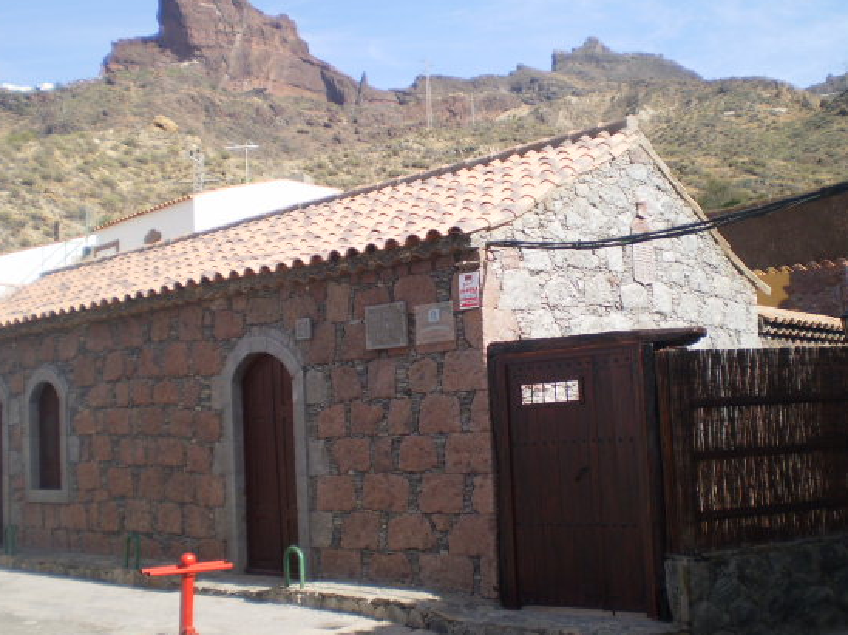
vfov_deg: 34.3
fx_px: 1028
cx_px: 449
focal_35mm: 42
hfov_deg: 44.8
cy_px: 349
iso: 64
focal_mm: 6.3
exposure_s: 1/640
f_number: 3.1
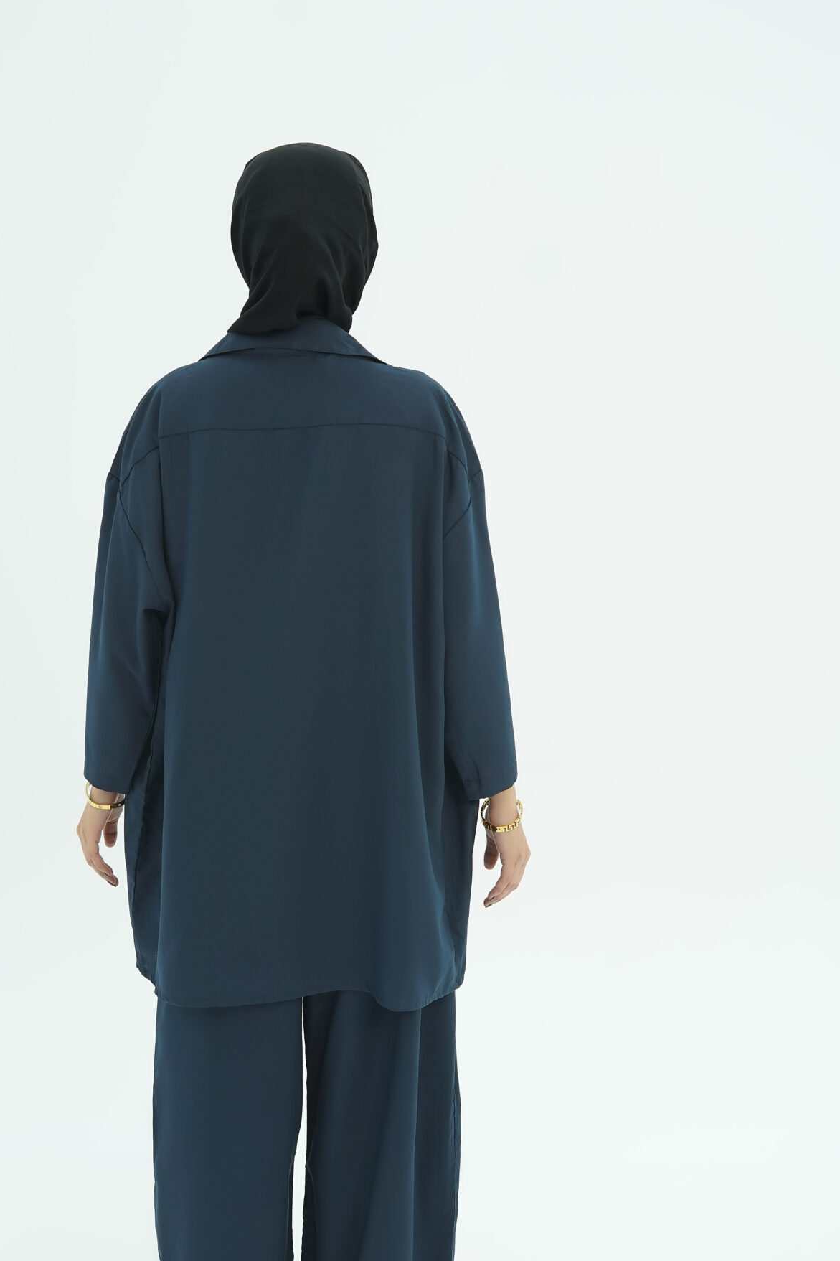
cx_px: 265
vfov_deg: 38.9
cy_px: 629
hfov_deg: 26.3
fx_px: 1785
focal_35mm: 51
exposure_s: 1/125
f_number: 4
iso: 400
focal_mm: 35
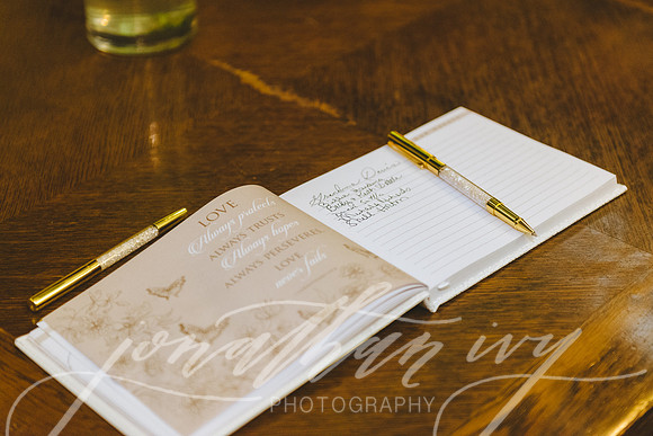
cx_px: 359
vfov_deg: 17.7
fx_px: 1396
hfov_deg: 26.3
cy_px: 196
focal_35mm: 77
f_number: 2.8
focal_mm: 70
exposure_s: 1/100
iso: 3200
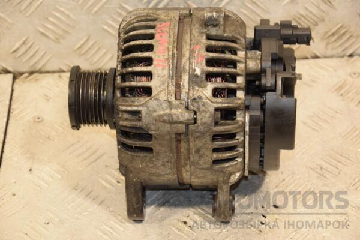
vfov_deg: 13.0
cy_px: 120
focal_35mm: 105
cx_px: 180
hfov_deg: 19.5
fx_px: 1050
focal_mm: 70
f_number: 5.3
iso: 800
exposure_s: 1/125
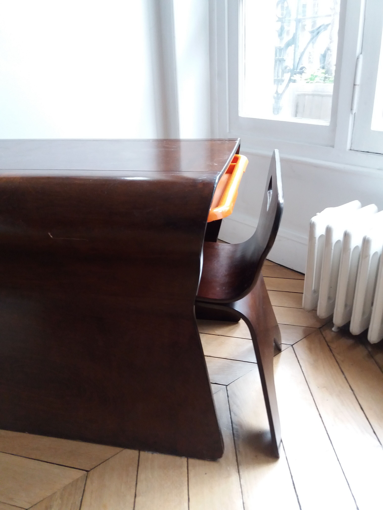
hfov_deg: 49.7
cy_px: 255
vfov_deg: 63.4
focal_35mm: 28
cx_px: 192
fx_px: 413
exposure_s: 1/20
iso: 160
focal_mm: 3.7
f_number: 1.9
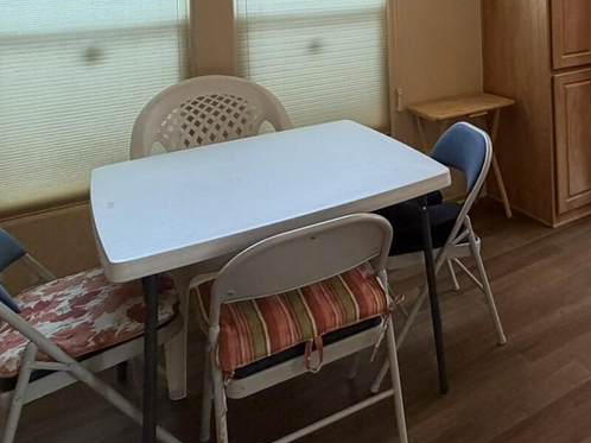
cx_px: 551
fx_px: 614
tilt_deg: -1.8
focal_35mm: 36
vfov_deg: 34.8
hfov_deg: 45.6
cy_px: -29
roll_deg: +1.2
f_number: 2.2
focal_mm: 2.22
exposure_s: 1/120
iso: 160
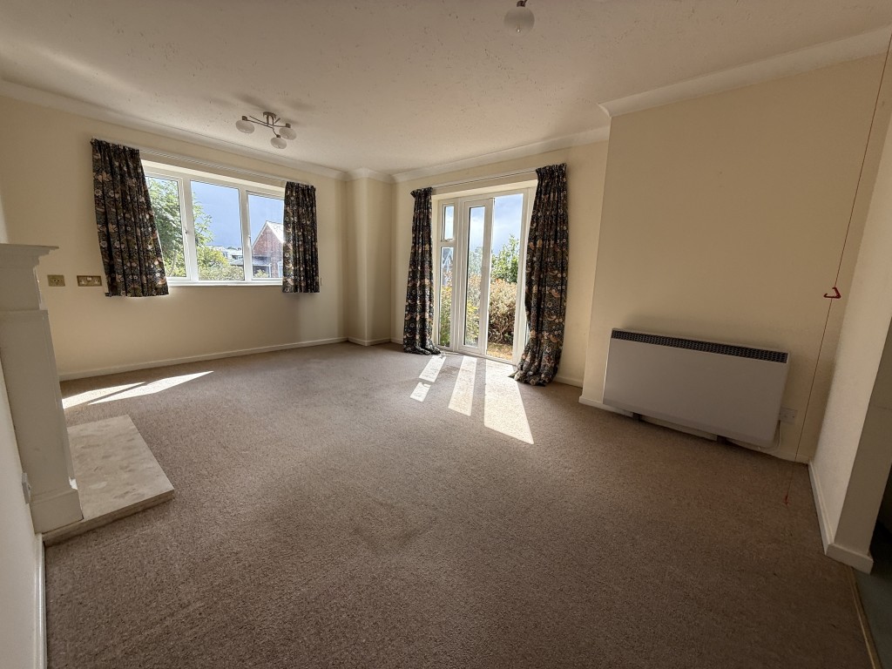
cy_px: 334
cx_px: 446
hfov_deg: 102.1
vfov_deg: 85.7
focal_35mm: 14
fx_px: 361
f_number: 2.2
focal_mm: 2.22
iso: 64
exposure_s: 1/403
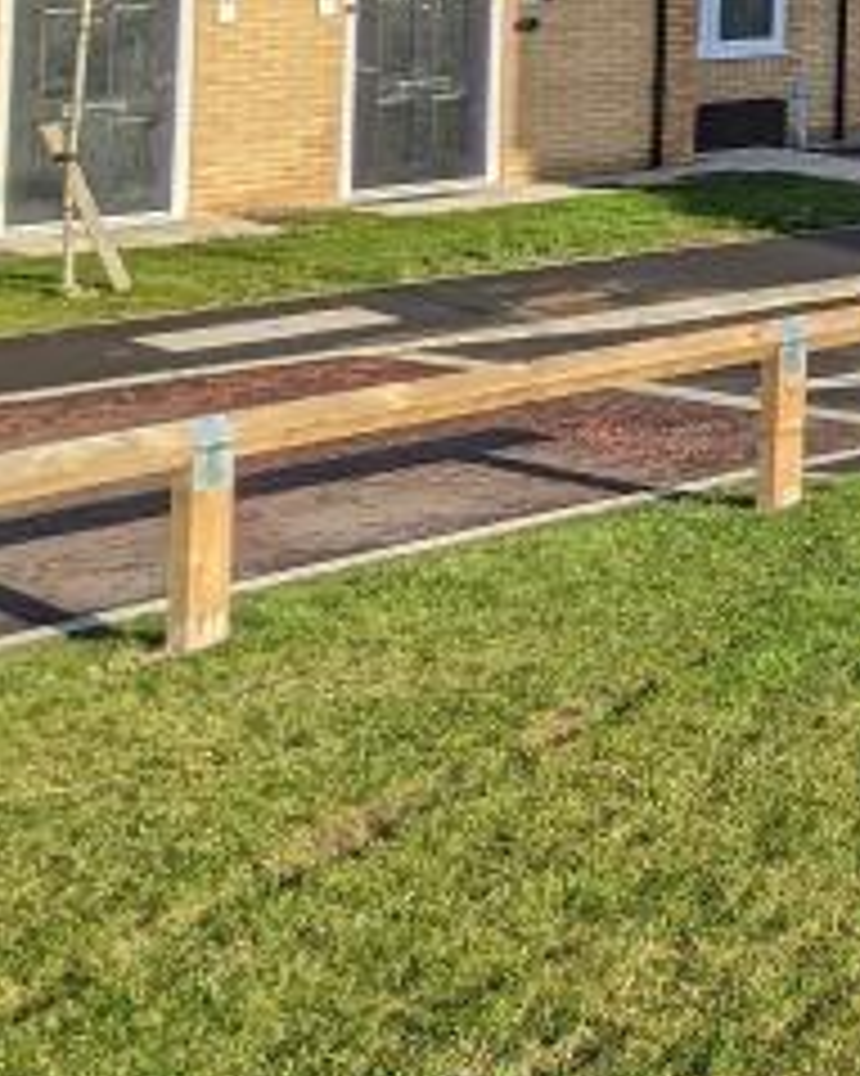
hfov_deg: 13.2
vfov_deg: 25.4
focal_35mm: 67
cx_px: 2296
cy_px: -223
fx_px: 2133
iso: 45
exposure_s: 1/1637
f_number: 2.2
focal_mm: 2.35
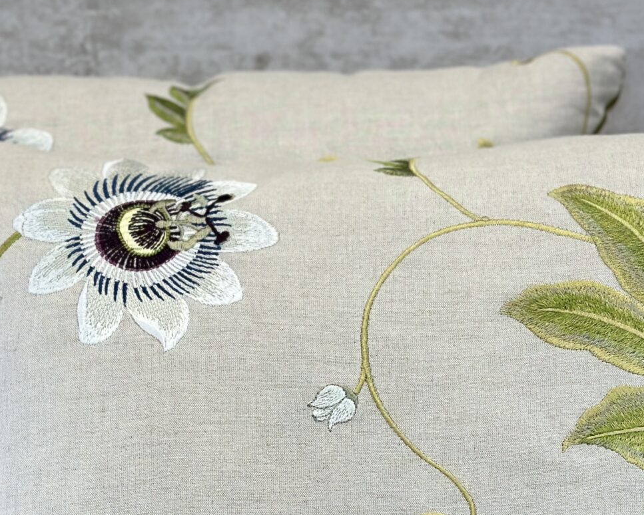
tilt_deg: -15.7
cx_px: 330
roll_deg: +0.9
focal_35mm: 124
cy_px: 533
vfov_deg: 12.3
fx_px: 2364
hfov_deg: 15.5
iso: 64
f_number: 1.78
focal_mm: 6.86
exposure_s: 1/147
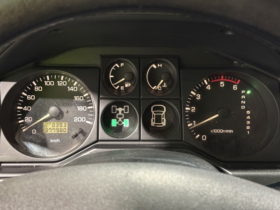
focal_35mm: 48
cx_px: 140
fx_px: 388
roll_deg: -0.7
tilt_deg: -27.4
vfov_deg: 30.3
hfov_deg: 39.7
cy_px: 105
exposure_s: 1/28
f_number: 1.78
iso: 800
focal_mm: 6.76
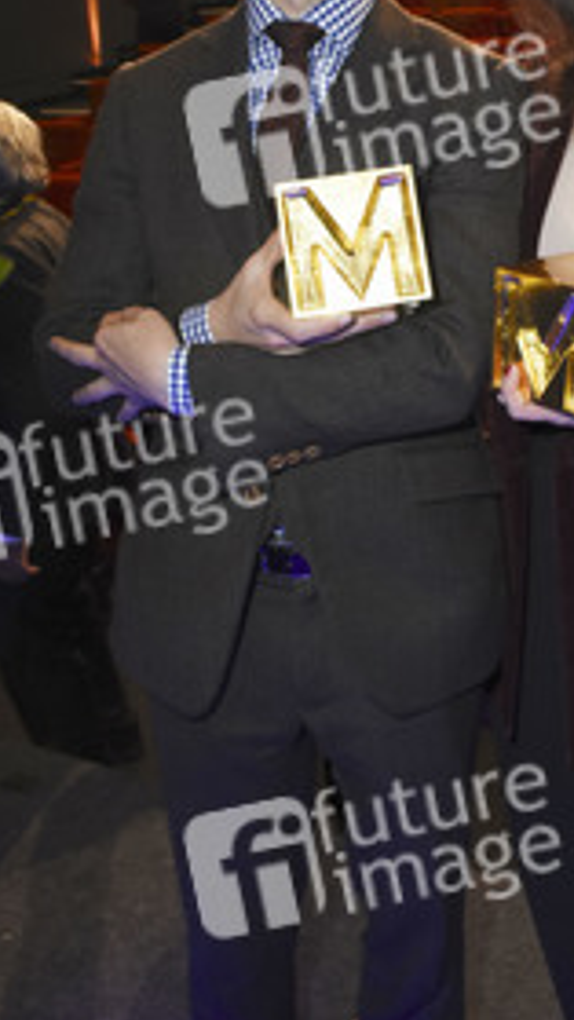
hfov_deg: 25.9
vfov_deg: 44.5
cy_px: 303
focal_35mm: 45
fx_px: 1217
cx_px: 479
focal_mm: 20
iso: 1600
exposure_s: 1/80
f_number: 6.3
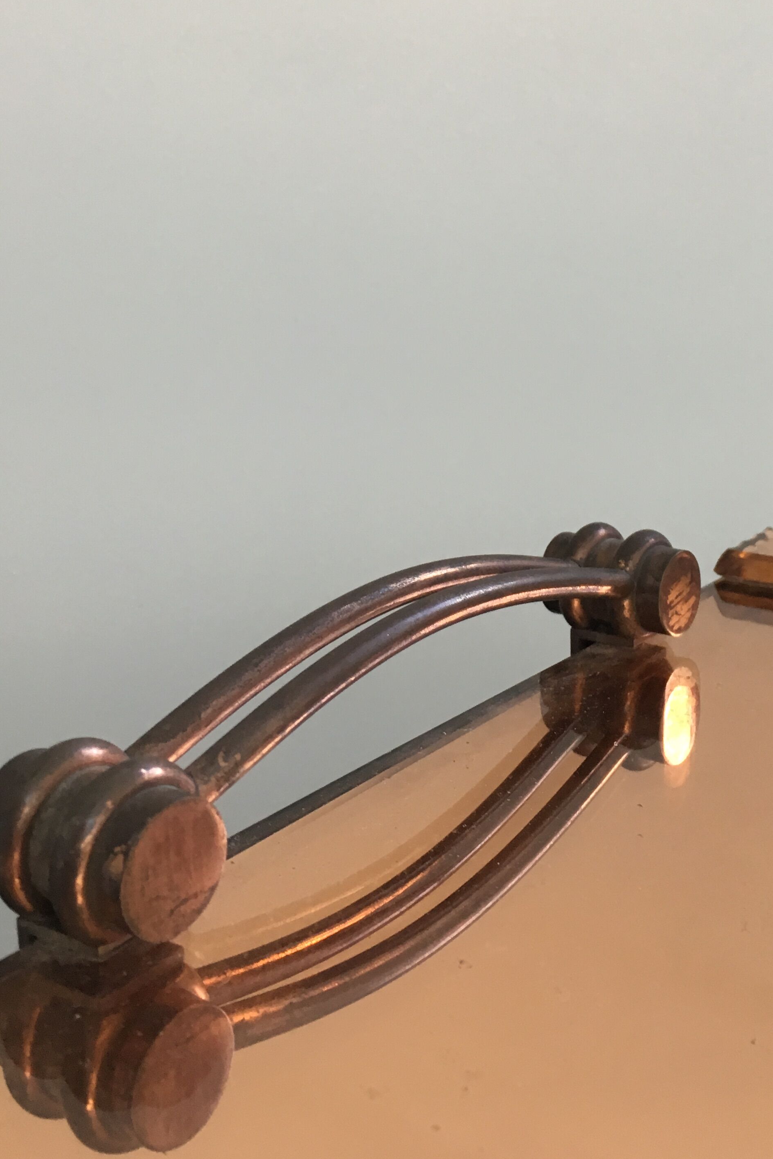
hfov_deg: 31.1
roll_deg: -0.7
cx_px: 475
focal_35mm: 43
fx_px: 1385
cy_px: 357
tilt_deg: -8.4
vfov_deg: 44.6
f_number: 2.2
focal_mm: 4.15
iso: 80
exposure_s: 1/33
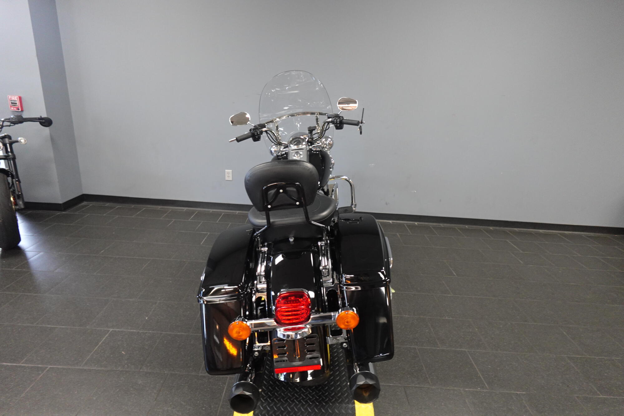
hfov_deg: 84.0
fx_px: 347
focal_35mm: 20
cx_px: 312
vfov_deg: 61.9
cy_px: 208
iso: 800
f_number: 2
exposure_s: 1/80
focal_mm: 7.6
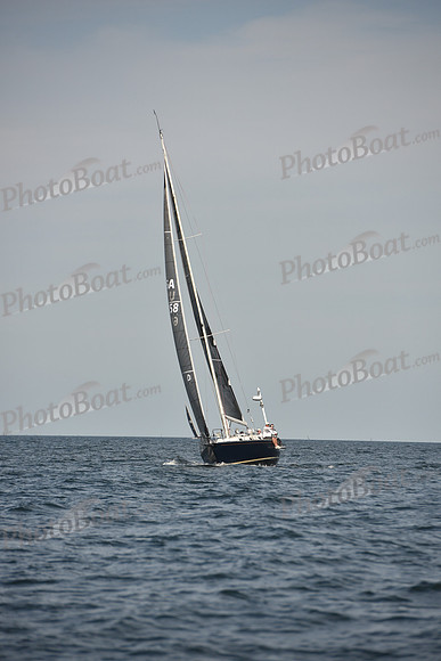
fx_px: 3673
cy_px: 330
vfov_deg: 10.3
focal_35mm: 200
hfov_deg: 6.9
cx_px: 220
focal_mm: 200
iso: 250
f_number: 5
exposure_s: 1/1250
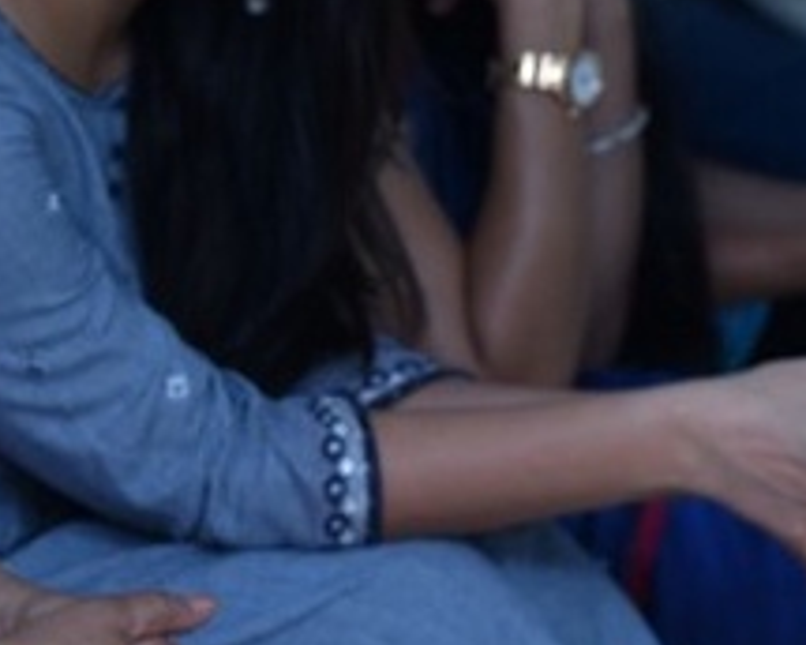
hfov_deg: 5.4
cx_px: 75
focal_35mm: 357
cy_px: 231
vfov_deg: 4.3
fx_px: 8516
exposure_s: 1/125
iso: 640
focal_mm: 120
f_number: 5.6
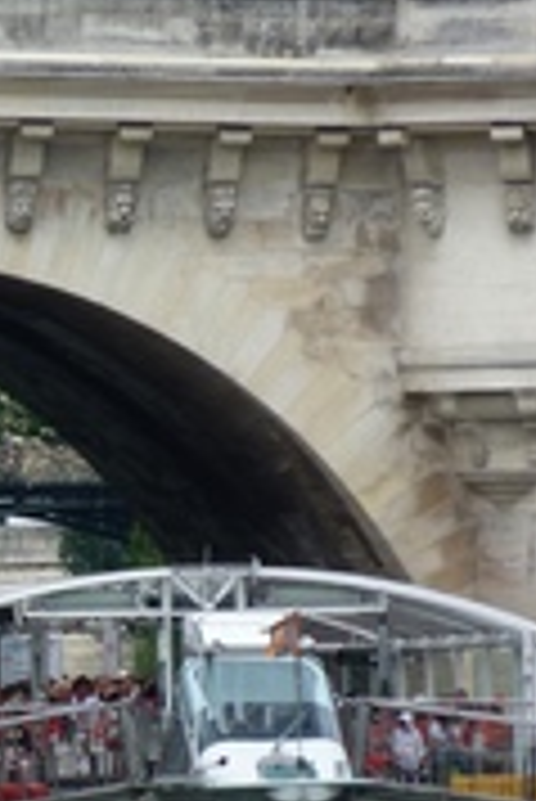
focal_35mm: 1145
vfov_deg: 1.8
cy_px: 576
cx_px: -77
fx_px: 25520
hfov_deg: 1.2
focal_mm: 88.2
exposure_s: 1/250
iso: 80
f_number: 4.5
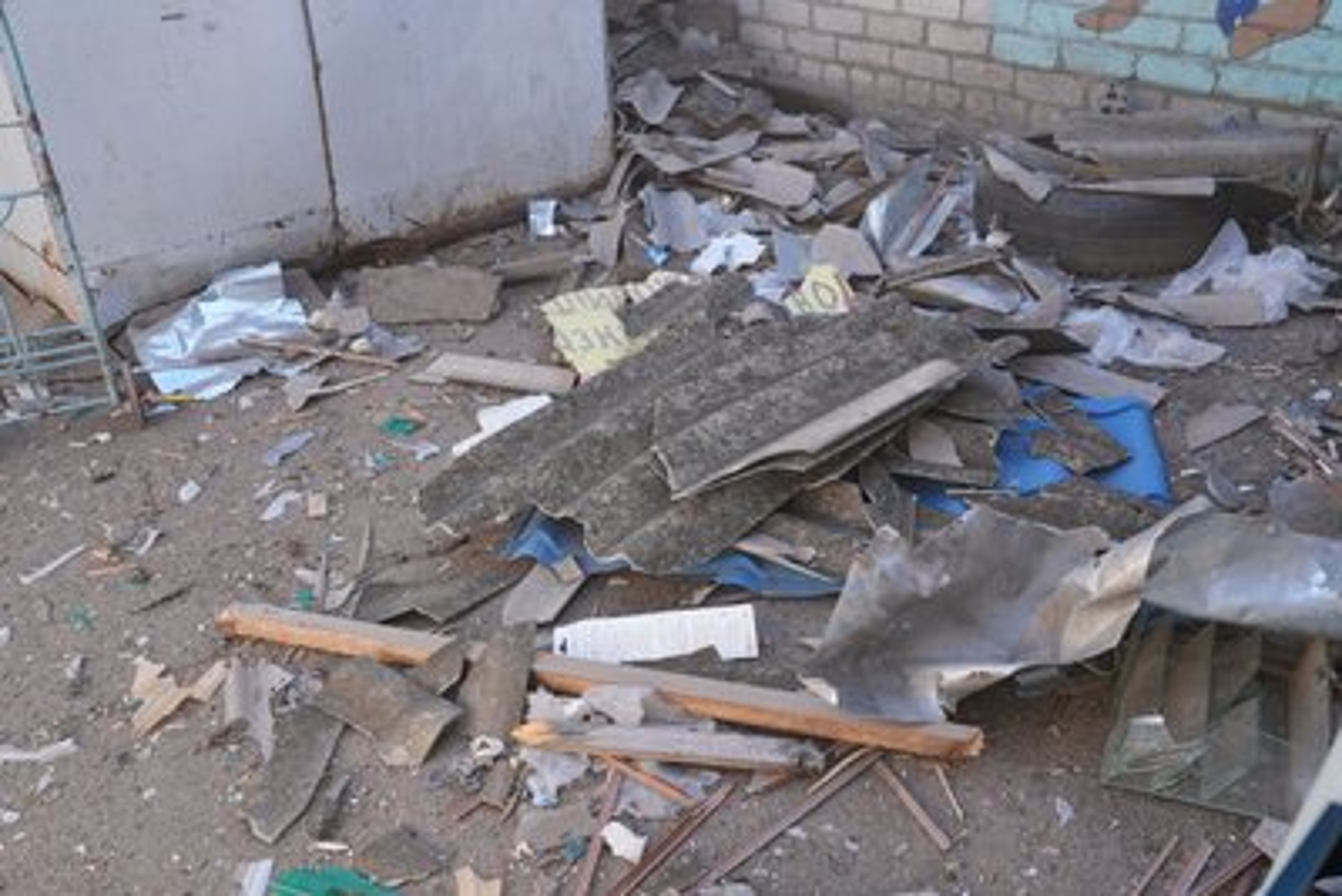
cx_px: 671
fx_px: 1231
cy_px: 448
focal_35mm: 33
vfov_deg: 40.0
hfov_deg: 57.2
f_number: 4
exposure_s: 1/160
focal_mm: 33
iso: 160
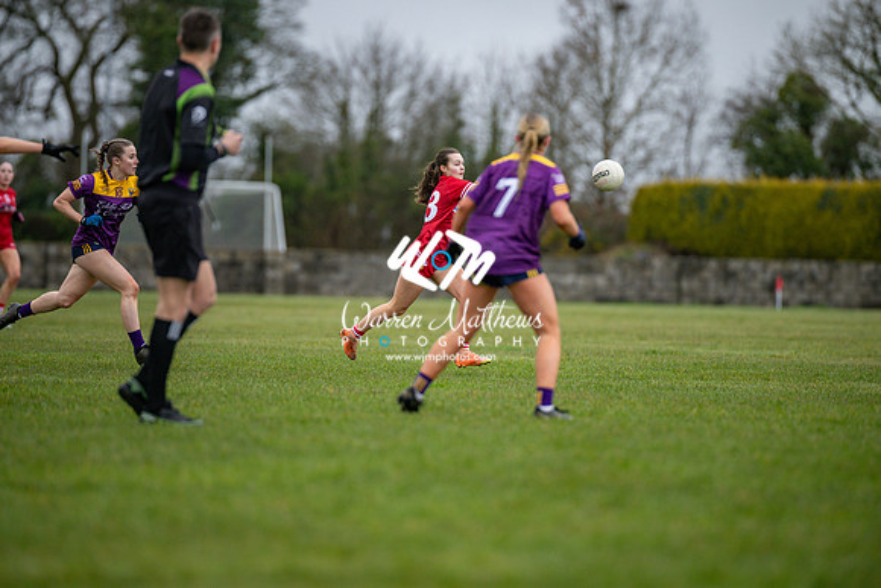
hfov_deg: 6.9
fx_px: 7343
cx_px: 440
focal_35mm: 300
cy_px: 294
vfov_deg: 4.6
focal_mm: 300
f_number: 2.8
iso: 450
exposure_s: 1/1000
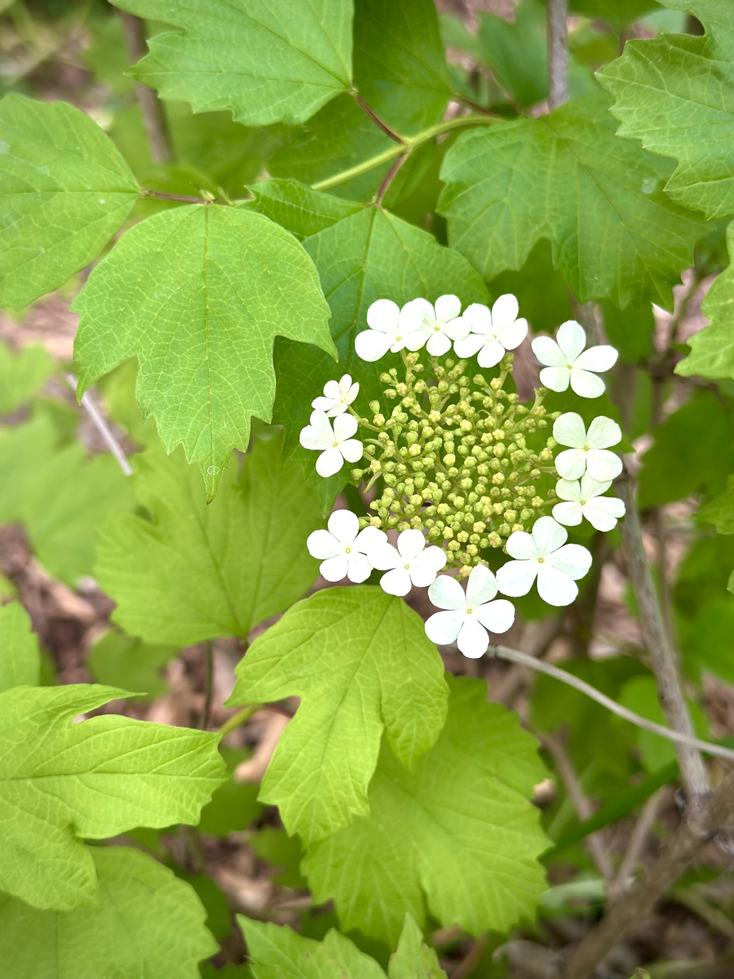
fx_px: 1357
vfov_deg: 39.7
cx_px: 367
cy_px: 490
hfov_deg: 30.3
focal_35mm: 48
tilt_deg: -47.2
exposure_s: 1/225
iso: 80
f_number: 1.78
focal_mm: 6.86
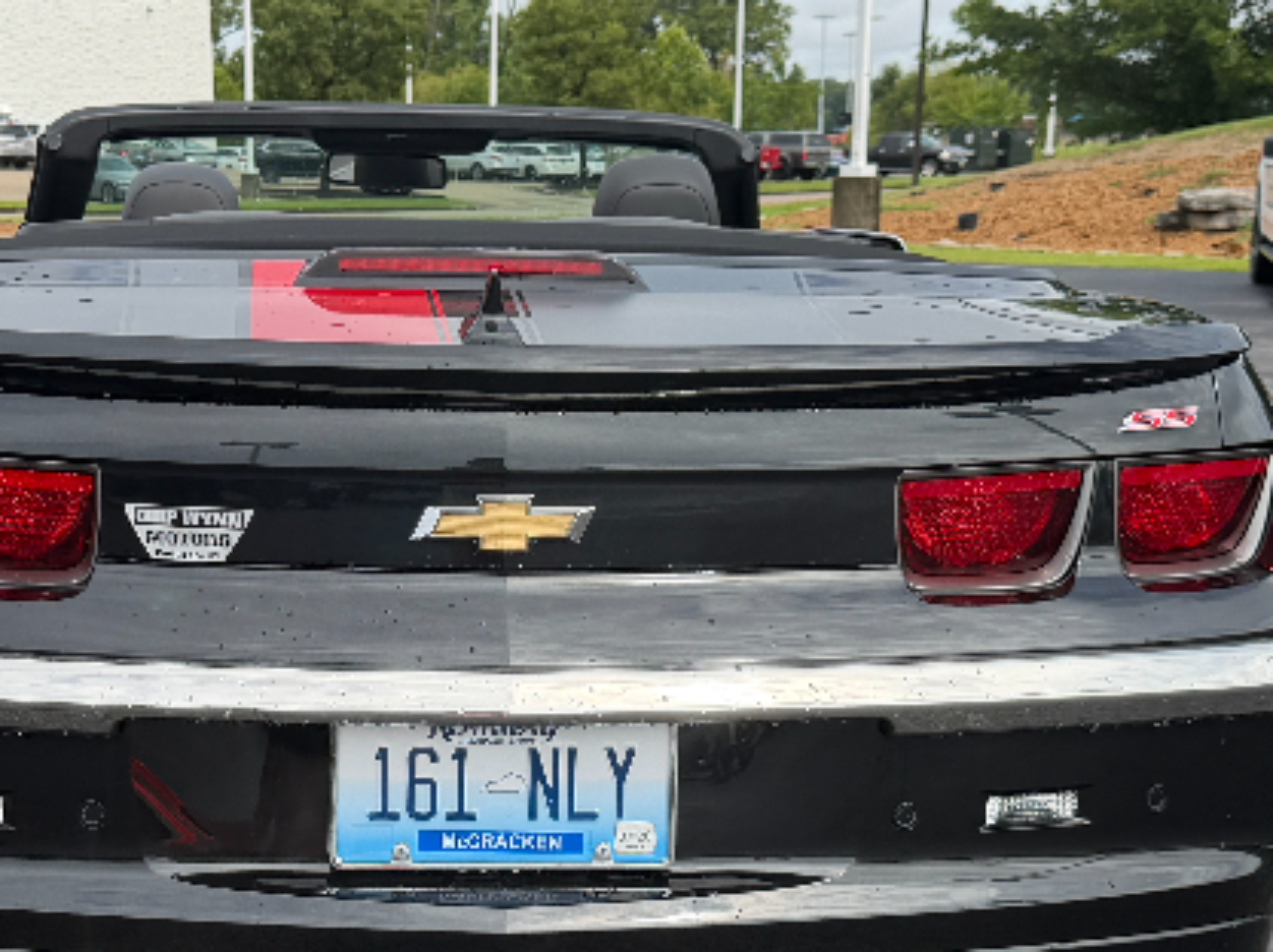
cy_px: 668
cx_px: 449
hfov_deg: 32.5
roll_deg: +2.4
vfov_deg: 24.6
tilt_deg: -11.0
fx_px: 2168
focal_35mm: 59
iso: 100
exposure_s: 1/2611
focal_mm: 6.76
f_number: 1.78
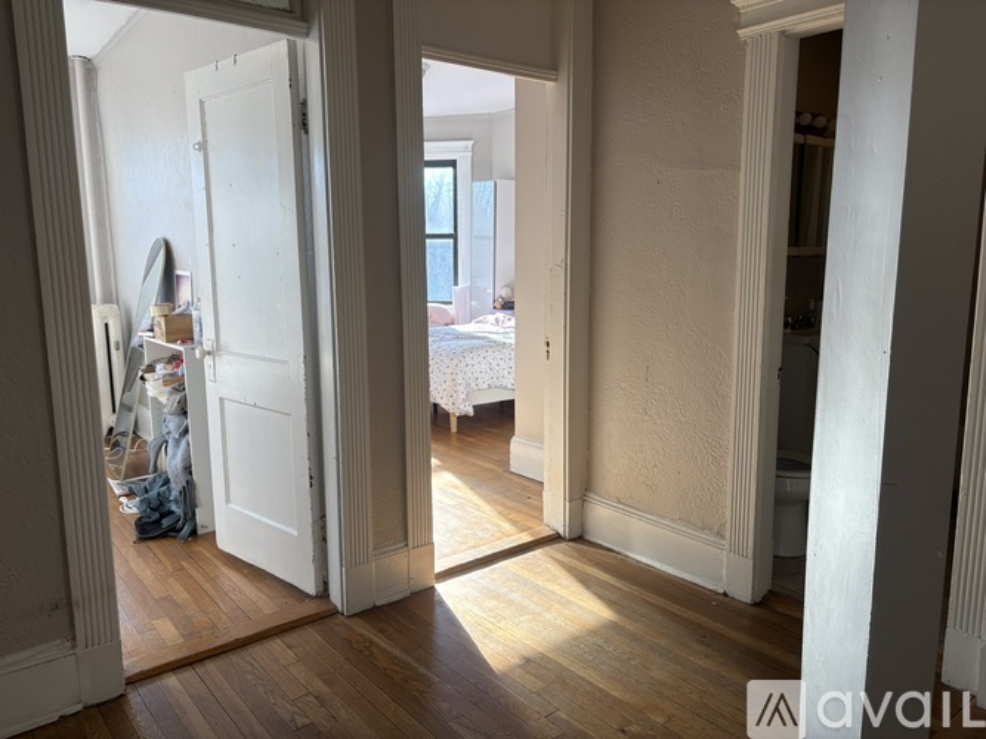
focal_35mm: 26
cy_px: 370
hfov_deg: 67.3
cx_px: 493
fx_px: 740
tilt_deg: -7.8
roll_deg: +0.9
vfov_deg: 53.0
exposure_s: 1/158
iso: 32
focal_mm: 5.96
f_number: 1.6
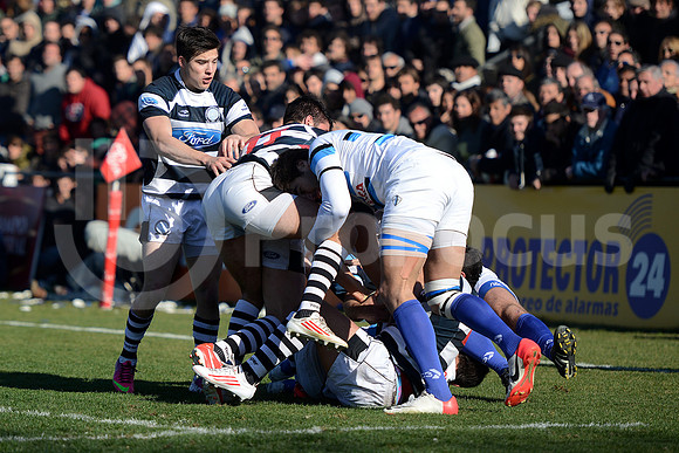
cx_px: 340
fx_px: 3113
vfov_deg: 8.3
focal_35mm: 165
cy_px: 226
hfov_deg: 12.4
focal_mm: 165
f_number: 2.8
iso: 250
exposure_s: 1/2500
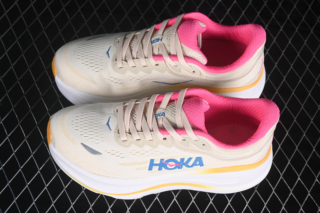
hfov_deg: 27.0
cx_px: 160
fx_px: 667
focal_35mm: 75
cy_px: 106
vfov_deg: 18.2
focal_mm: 50
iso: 160
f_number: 7.1
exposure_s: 1/80
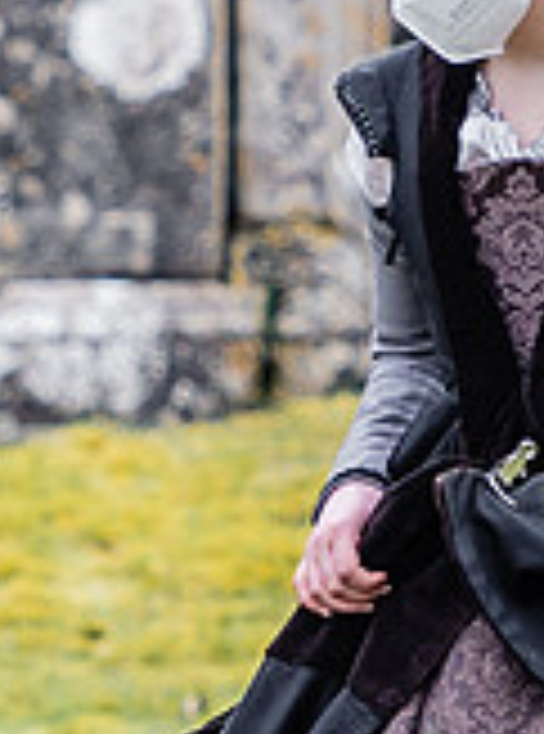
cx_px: 319
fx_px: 22210
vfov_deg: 1.9
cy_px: -19
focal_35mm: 1053
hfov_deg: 1.4
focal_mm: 155
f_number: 2.8
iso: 400
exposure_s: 1/1600
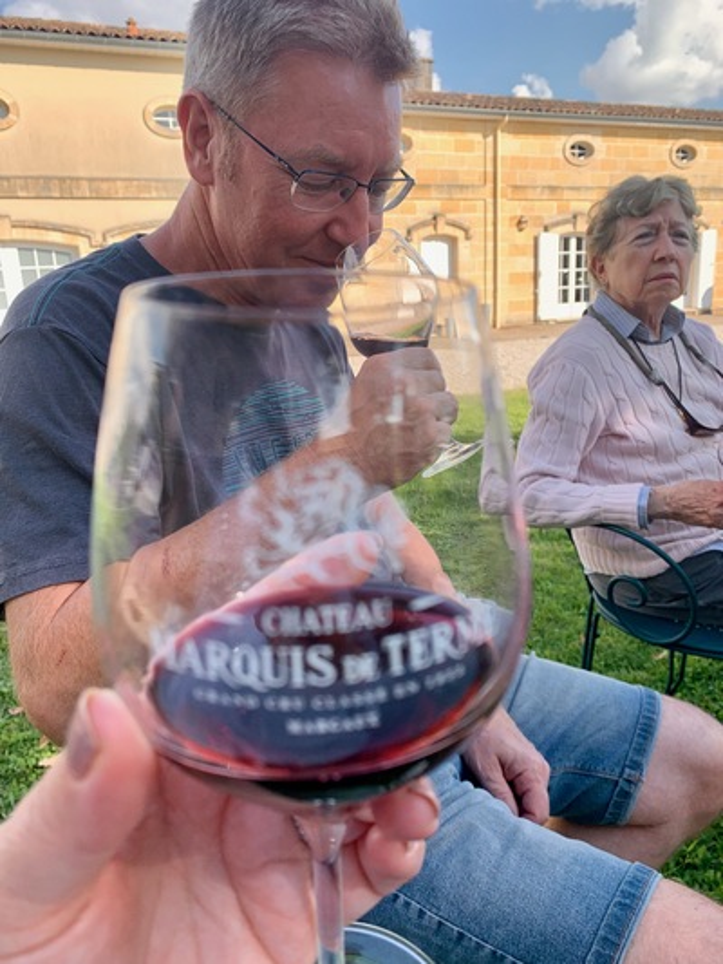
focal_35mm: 26
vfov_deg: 67.3
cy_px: 482
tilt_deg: -15.9
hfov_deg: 53.1
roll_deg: +3.0
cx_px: 362
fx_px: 724
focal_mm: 4.25
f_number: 1.8
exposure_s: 1/765
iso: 25
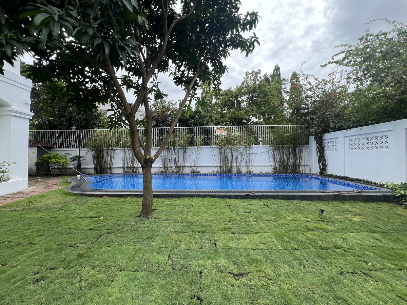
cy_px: 152
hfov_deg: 106.2
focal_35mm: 13
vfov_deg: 89.9
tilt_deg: +1.4
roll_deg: +0.5
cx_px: 204
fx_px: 153
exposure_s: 1/615
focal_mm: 1.57
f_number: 1.8
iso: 32
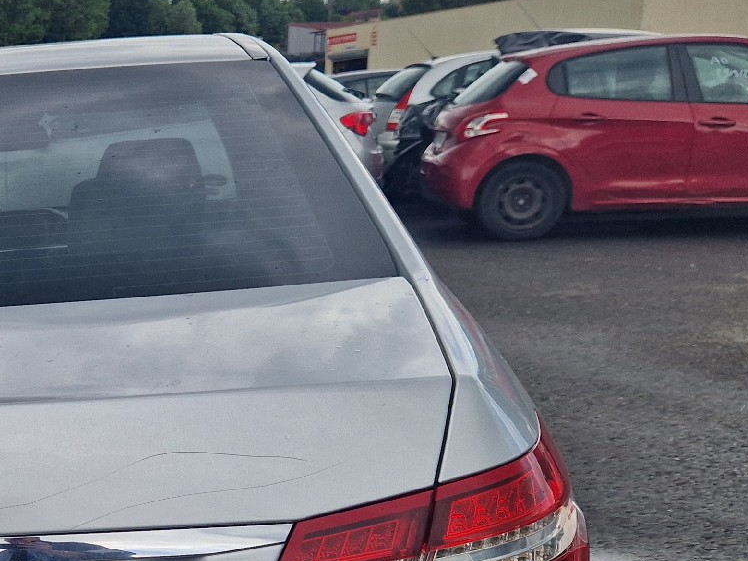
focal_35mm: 59
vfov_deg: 24.1
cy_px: 501
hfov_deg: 29.4
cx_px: -80
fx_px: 1275
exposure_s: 1/909
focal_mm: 5.4
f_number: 1.8
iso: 50
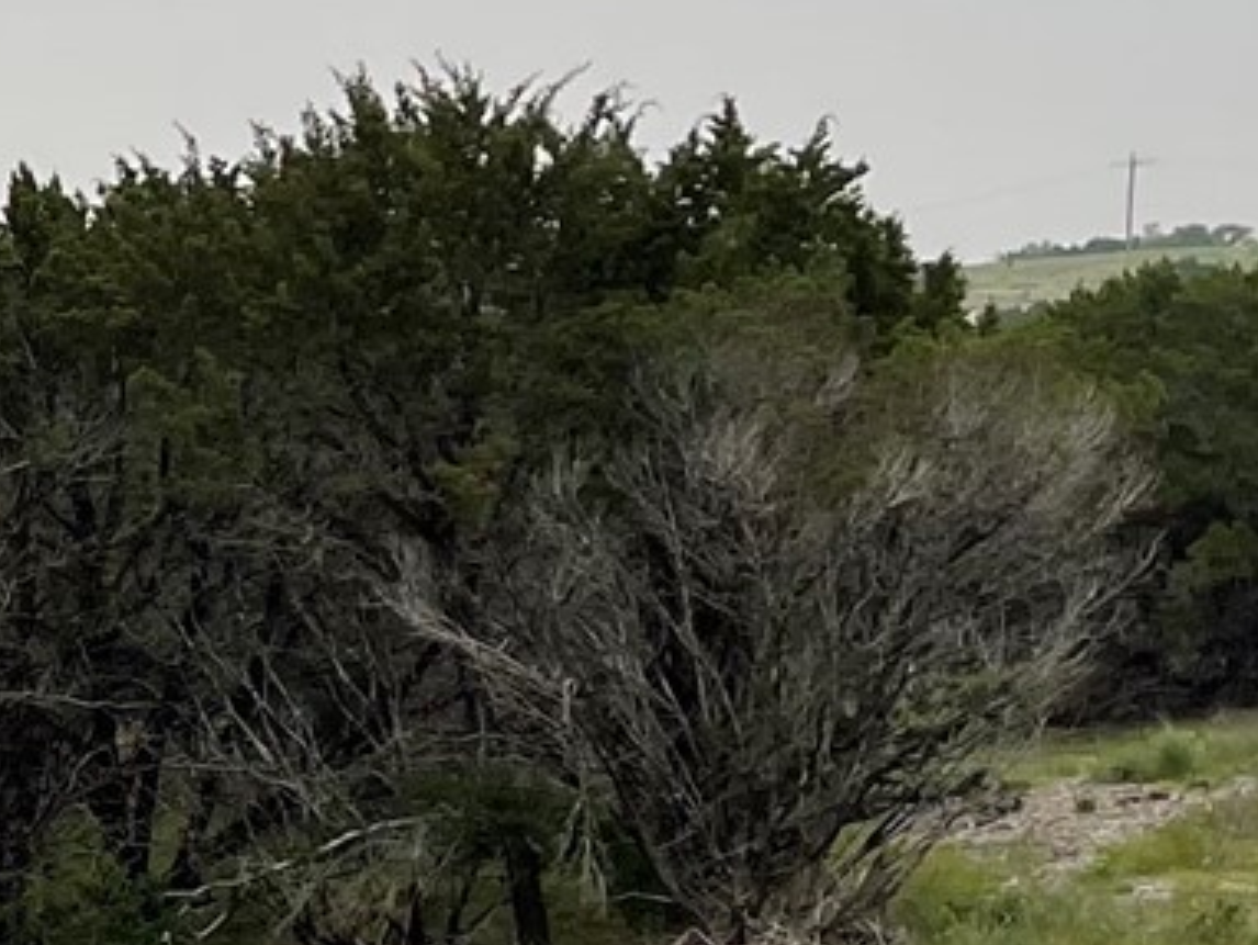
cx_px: -1107
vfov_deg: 11.0
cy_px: 751
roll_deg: -0.4
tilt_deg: -6.4
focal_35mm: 134
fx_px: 4873
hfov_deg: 13.1
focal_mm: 5.1
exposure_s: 1/153
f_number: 1.6
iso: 32
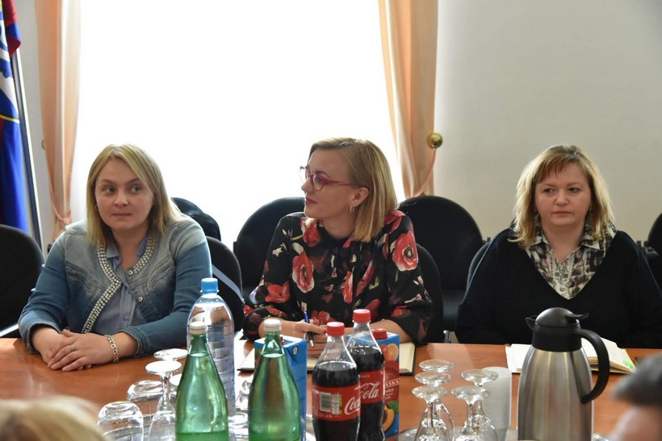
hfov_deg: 34.5
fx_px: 1067
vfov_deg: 23.4
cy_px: 220
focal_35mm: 58
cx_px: 331
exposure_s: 1/640
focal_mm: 58
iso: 10000
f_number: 5
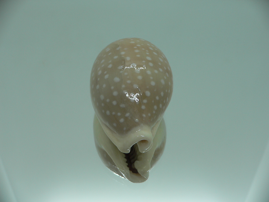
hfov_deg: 52.6
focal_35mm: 35
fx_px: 272
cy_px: 101
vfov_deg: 40.7
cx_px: 134
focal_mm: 4.6
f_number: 2.8
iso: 80
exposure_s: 1/60
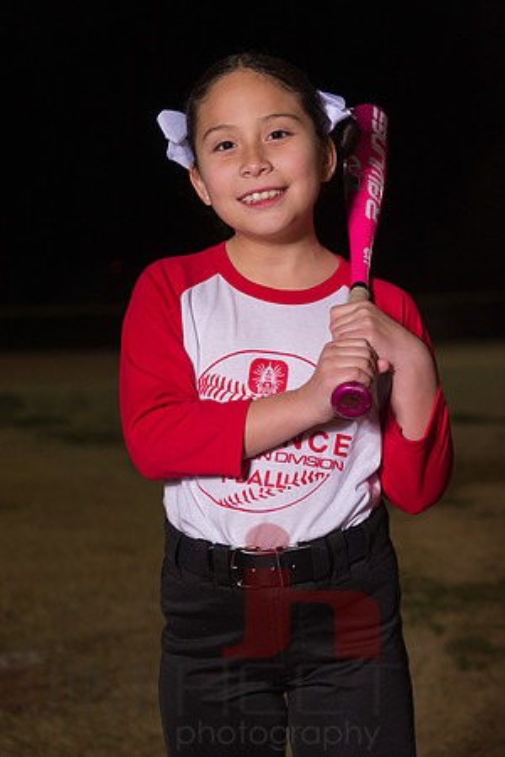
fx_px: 1999
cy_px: 378
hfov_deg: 14.4
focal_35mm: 95
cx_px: 252
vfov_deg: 21.5
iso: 2000
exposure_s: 1/500
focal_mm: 95
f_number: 5.6
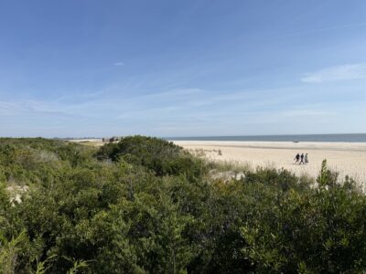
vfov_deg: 56.8
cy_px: 137
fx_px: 254
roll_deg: +1.4
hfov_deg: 71.6
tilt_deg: -0.9
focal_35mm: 24
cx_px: 183
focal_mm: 6.76
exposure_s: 1/6711
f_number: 1.78
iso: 80
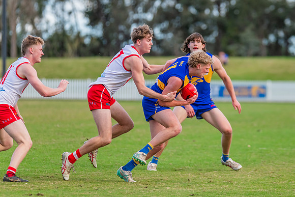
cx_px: 193
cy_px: 79
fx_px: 3113
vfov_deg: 3.6
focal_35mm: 380
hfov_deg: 5.4
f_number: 4.5
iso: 800
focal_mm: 290
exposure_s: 1/1250
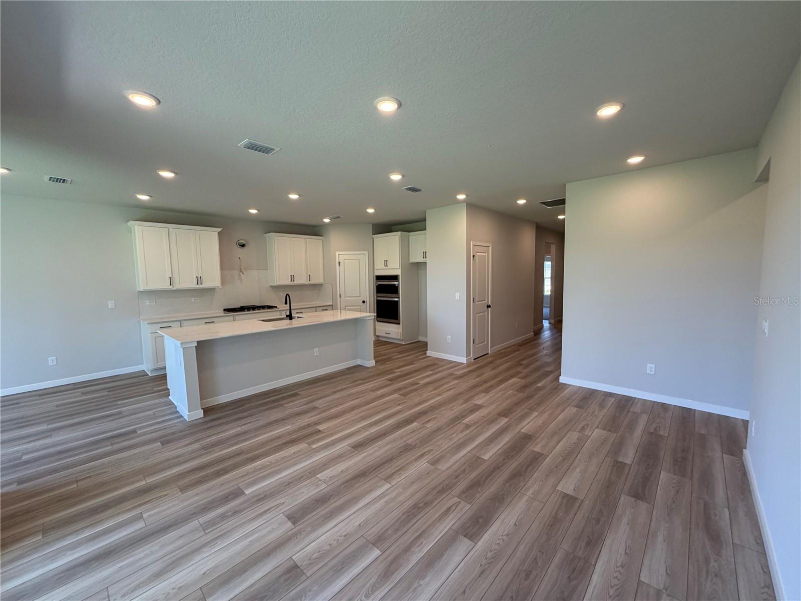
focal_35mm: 14
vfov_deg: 85.7
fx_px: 324
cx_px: 400
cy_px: 300
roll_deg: +1.0
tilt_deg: -3.9
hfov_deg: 102.1
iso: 125
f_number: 2.2
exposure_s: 1/120
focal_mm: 2.22
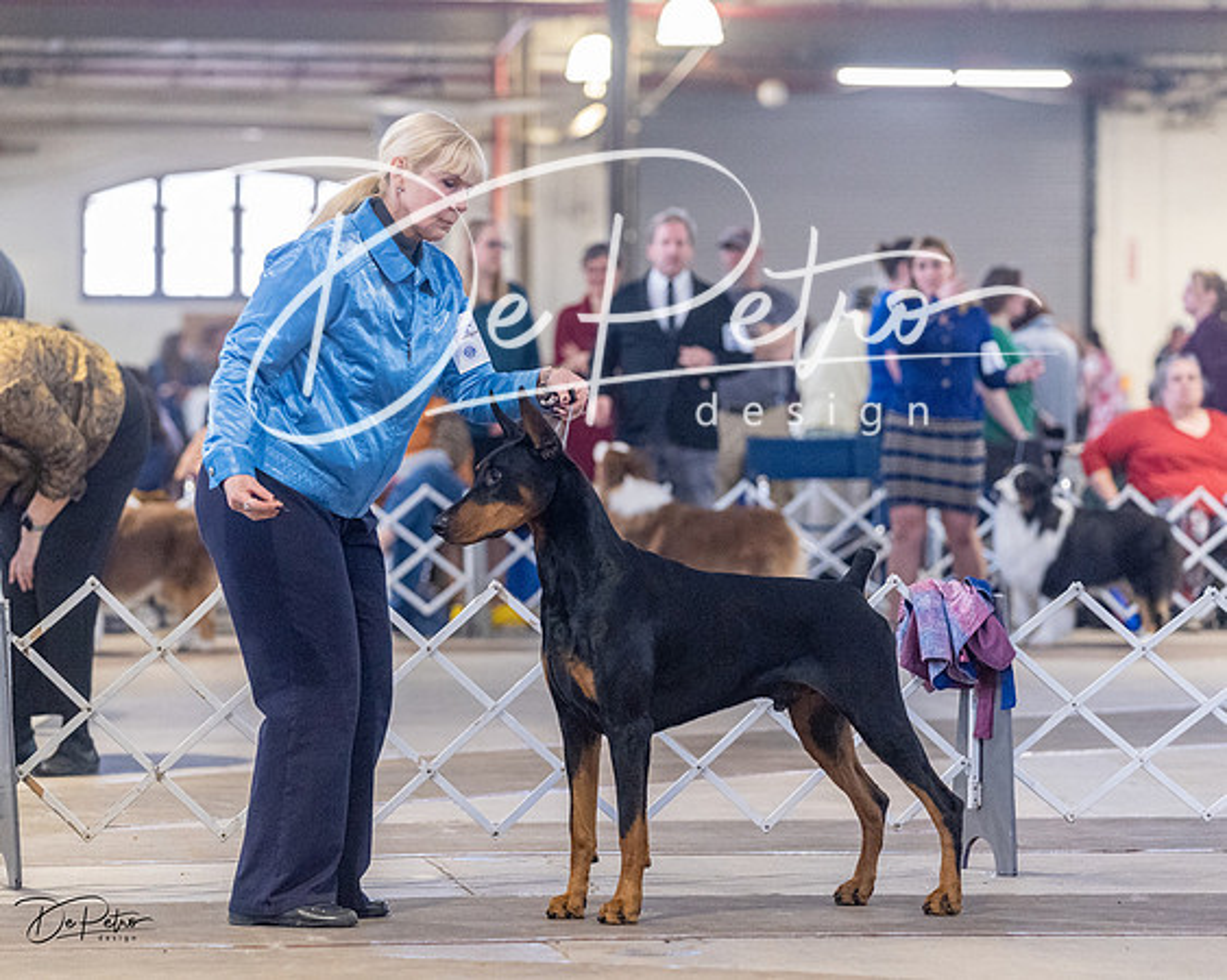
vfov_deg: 9.9
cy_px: 490
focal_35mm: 155
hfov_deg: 12.4
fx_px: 5642
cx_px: 614
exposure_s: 1/320
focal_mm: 138
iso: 6400
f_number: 3.5
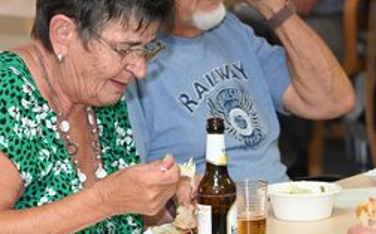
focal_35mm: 242
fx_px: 2478
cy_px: 51
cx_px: 84
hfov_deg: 8.7
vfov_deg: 5.4
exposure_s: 1/60
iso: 2200
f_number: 7.1
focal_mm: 130
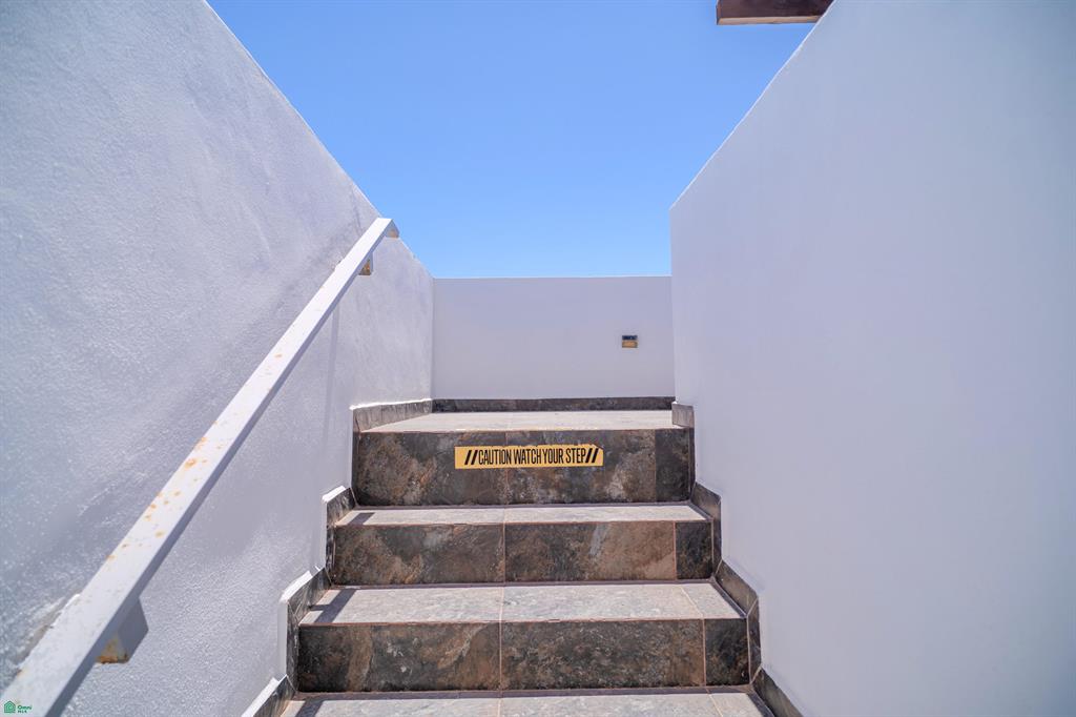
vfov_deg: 61.9
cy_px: 358
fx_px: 598
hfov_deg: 84.0
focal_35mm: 20
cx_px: 538
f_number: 4
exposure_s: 1/1000
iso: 50
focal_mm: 20
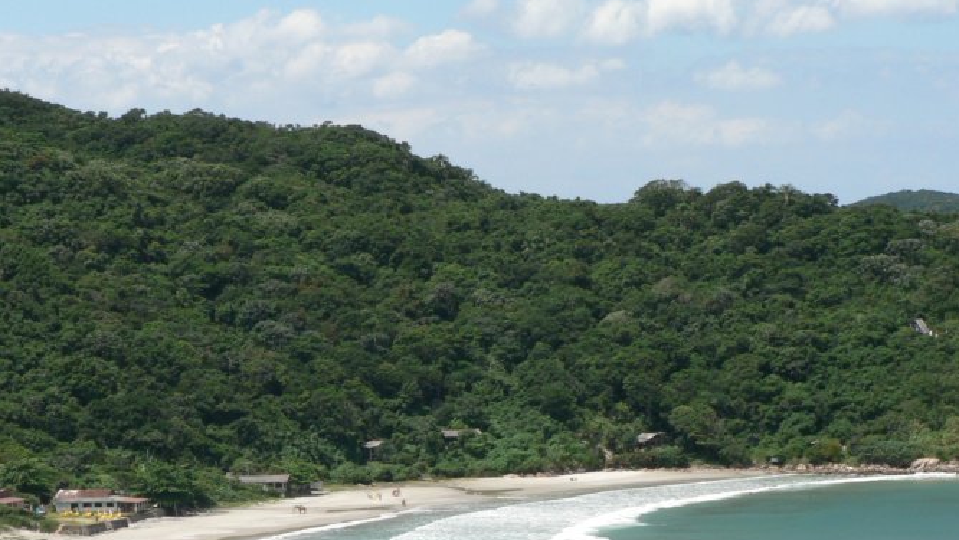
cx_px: 459
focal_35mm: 149
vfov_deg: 8.1
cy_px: 484
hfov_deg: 14.4
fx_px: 3790
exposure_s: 1/250
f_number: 8
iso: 80
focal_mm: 14.9
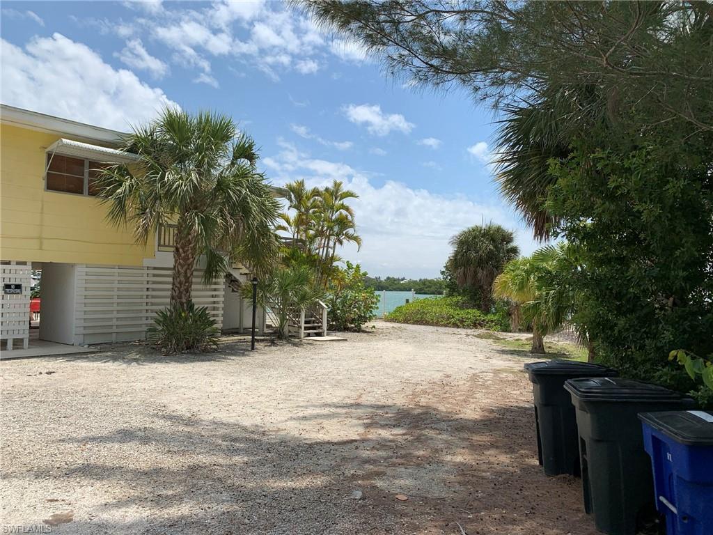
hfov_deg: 67.3
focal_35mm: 26
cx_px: 356
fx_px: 536
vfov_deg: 53.1
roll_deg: -1.2
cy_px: 268
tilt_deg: +3.0
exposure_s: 1/3650
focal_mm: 4.25
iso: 25
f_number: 1.8
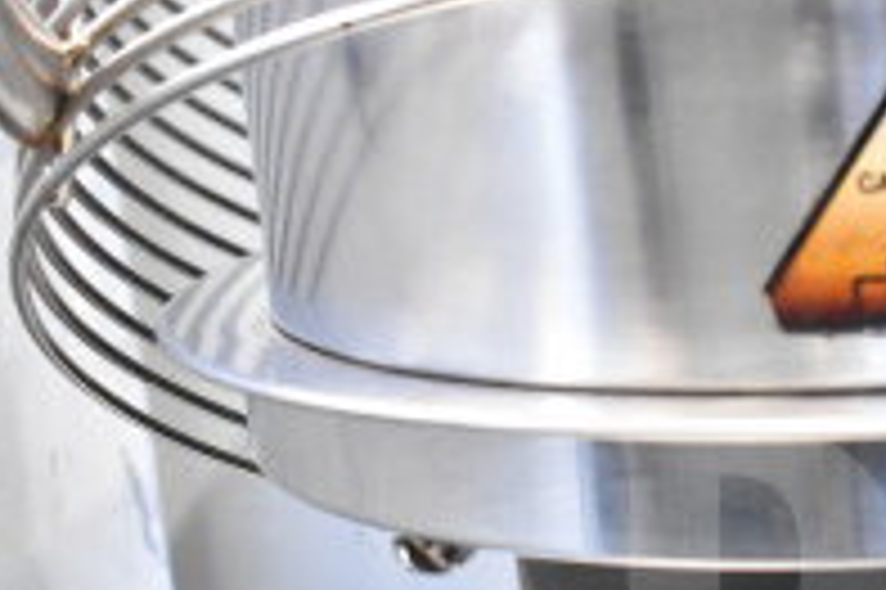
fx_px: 2975
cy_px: 781
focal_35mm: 121
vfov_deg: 11.0
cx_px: 1012
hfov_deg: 16.4
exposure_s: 1/40
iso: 8000
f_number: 4
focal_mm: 26
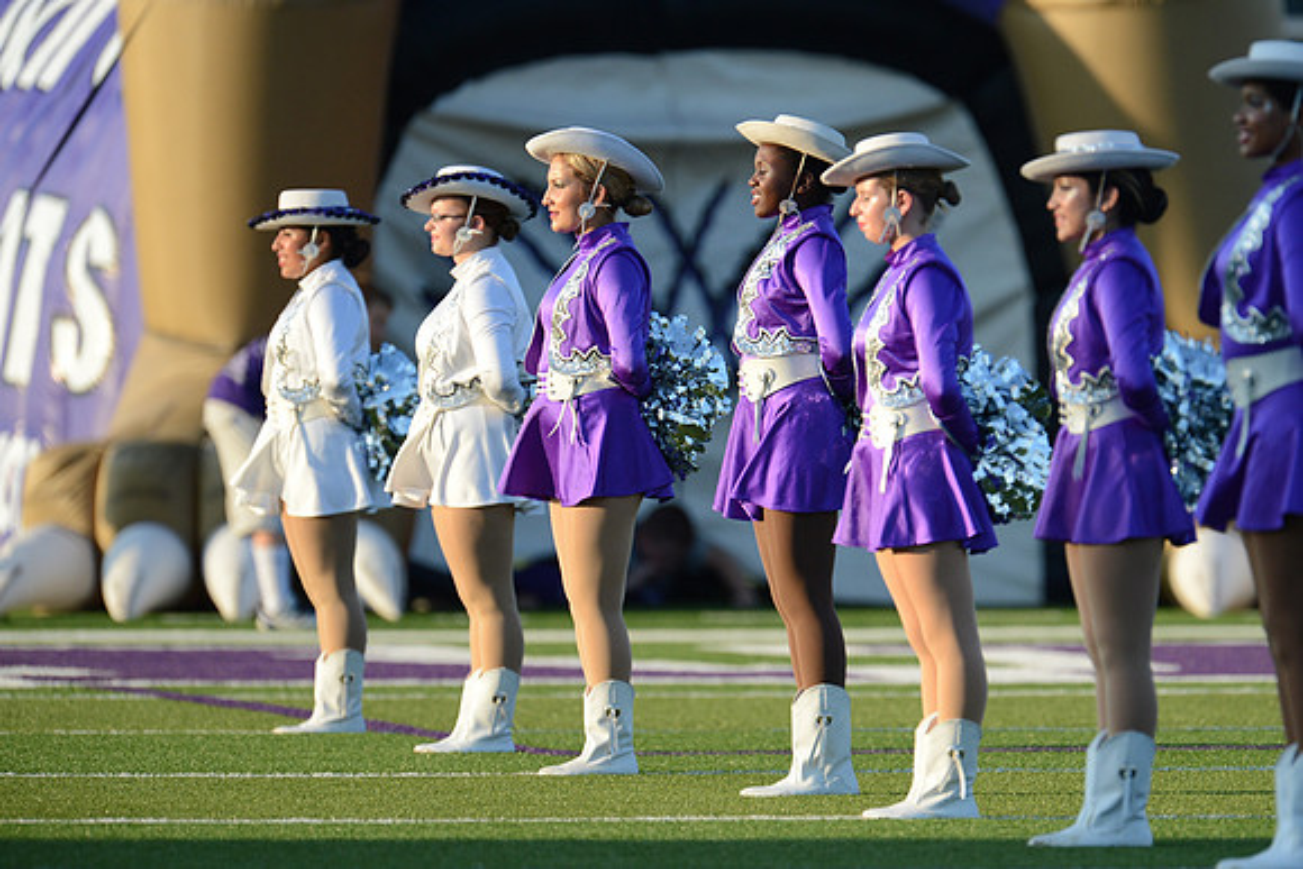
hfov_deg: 3.7
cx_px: 652
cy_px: 434
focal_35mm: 550
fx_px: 19911
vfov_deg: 2.5
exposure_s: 1/2500
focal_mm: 550
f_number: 4
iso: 800
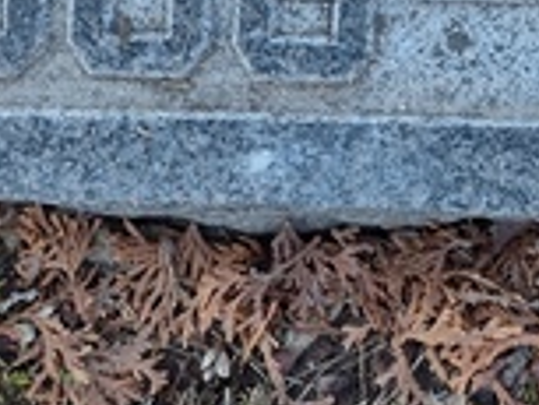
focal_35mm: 106
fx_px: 1652
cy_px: -208
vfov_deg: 13.2
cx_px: 476
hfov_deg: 18.3
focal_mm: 4.71
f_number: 1.7
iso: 100
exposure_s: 1/216
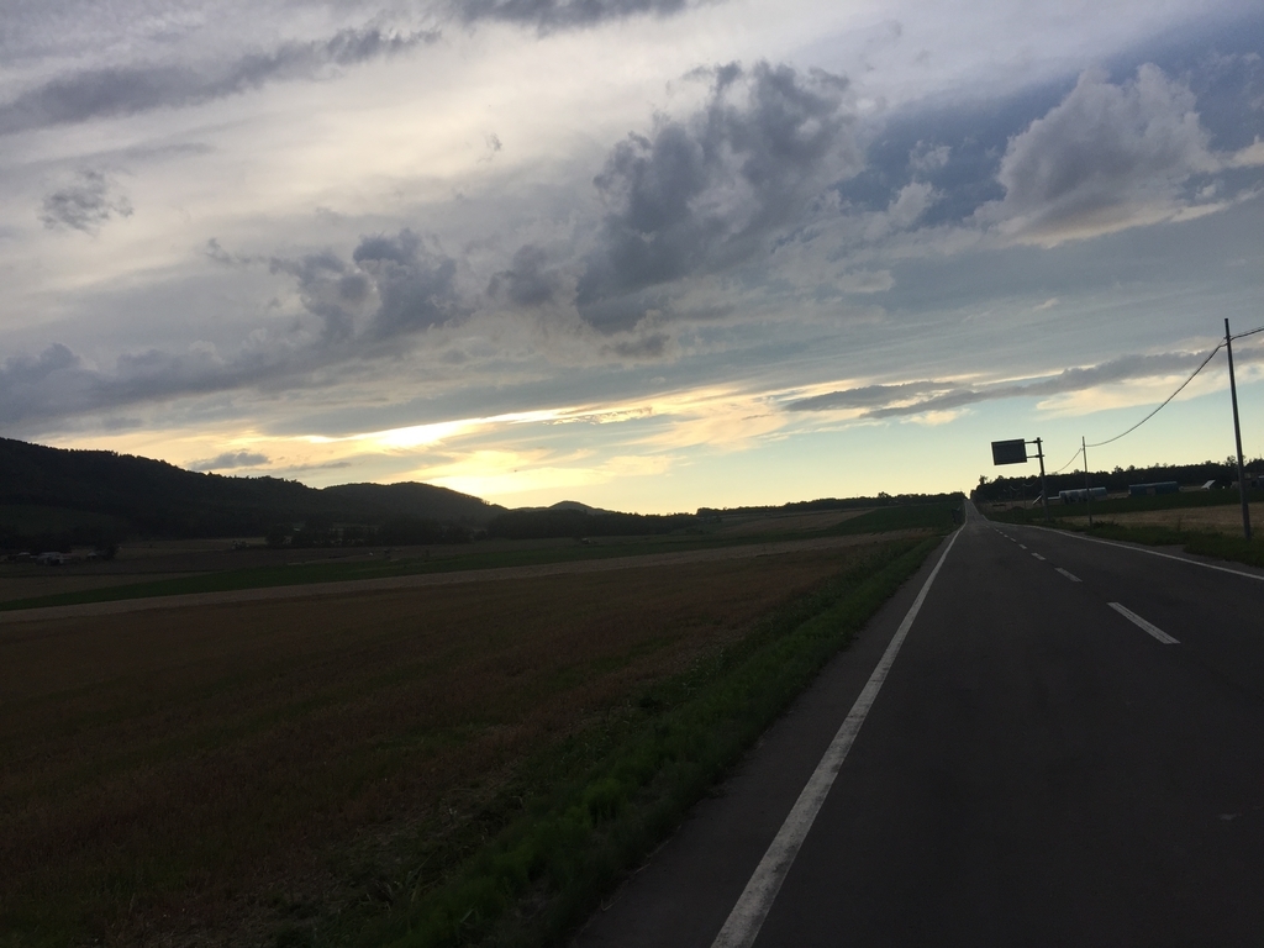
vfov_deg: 48.2
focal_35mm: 29
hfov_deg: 61.7
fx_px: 1059
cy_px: 474
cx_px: 632
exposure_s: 1/1464
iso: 32
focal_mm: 4.15
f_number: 2.2
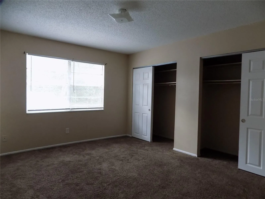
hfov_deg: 73.9
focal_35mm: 23
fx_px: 176
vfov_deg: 58.9
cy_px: 100
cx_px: 132
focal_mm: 4
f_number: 3.1
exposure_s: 1/30
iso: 180
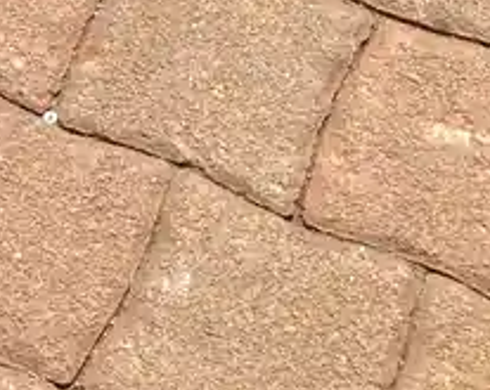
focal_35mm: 165
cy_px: -78
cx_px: 85
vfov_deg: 9.2
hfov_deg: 11.7
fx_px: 2389
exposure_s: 1/1259
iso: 50
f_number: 2.4
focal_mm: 4.28
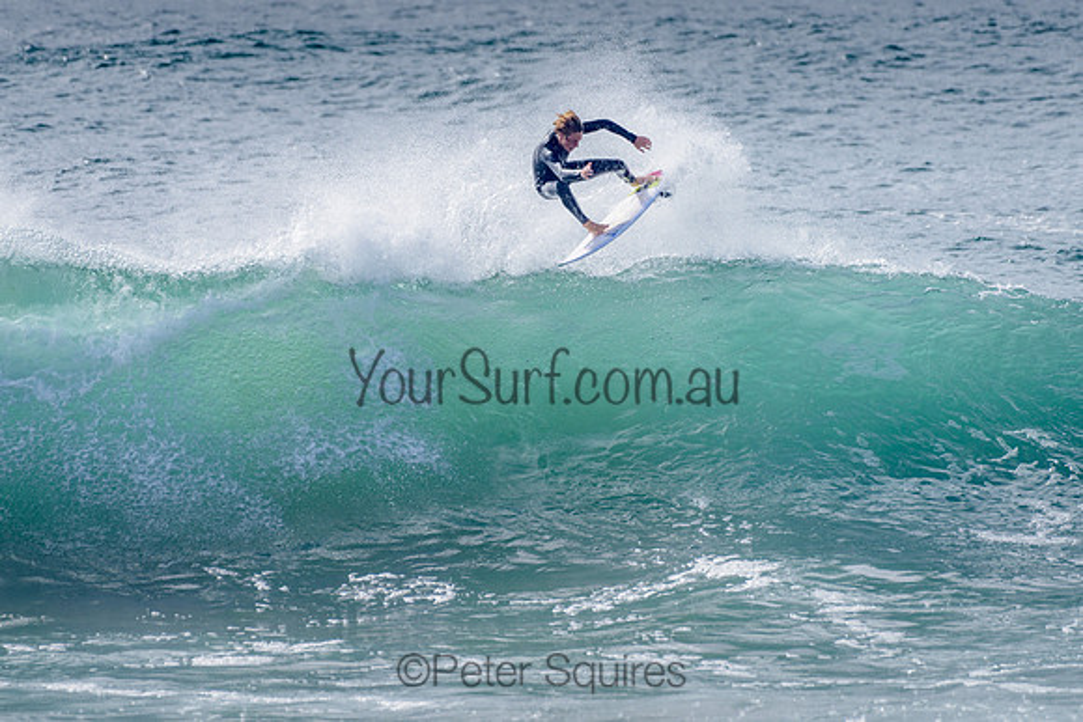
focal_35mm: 612
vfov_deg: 2.2
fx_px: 18420
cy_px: 280
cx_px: 539
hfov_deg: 3.4
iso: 100
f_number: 5.6
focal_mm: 500
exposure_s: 1/2000
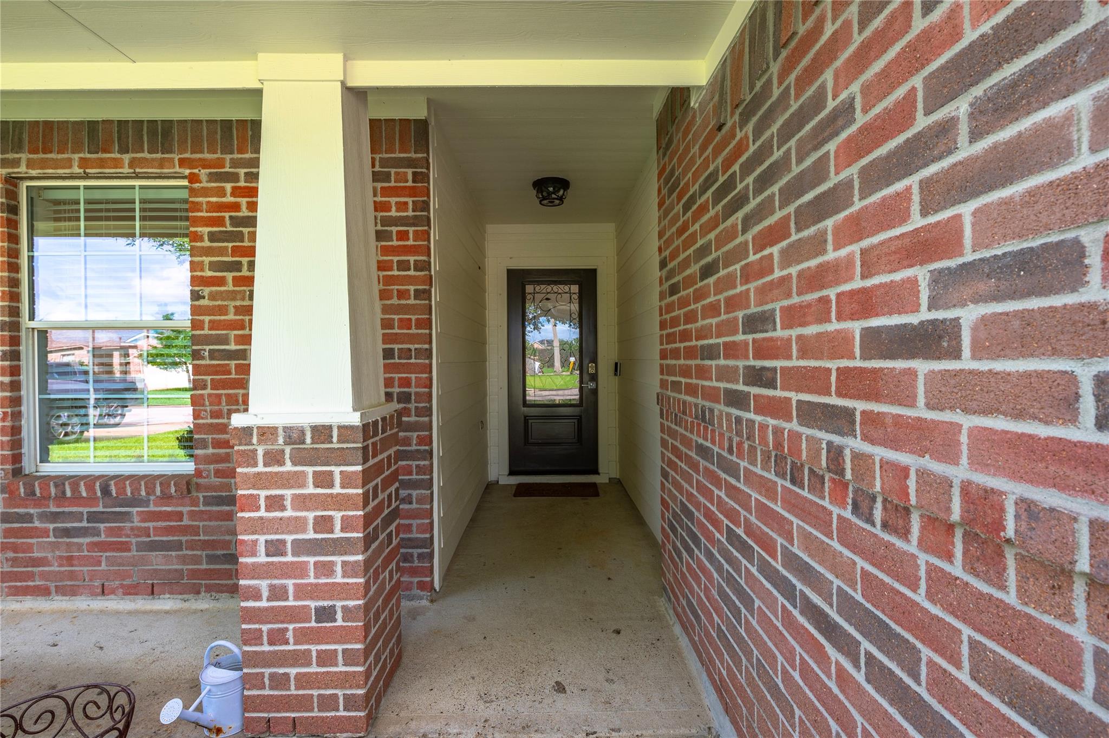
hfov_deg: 93.3
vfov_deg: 70.3
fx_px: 523
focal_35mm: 17
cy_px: 369
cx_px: 554
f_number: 9
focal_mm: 17
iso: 125
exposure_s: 1/60
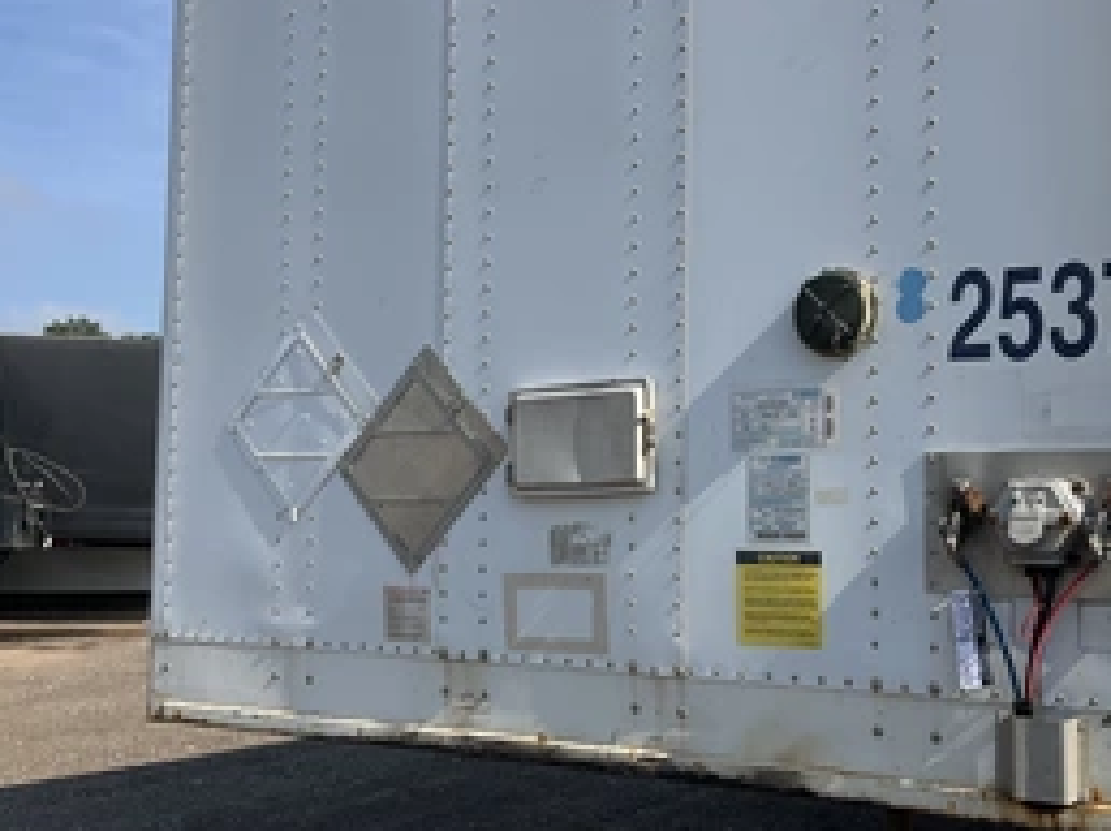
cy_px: 426
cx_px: 706
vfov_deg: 32.1
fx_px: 1443
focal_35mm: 45
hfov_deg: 41.7
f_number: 1.8
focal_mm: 3
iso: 25
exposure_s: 1/2538
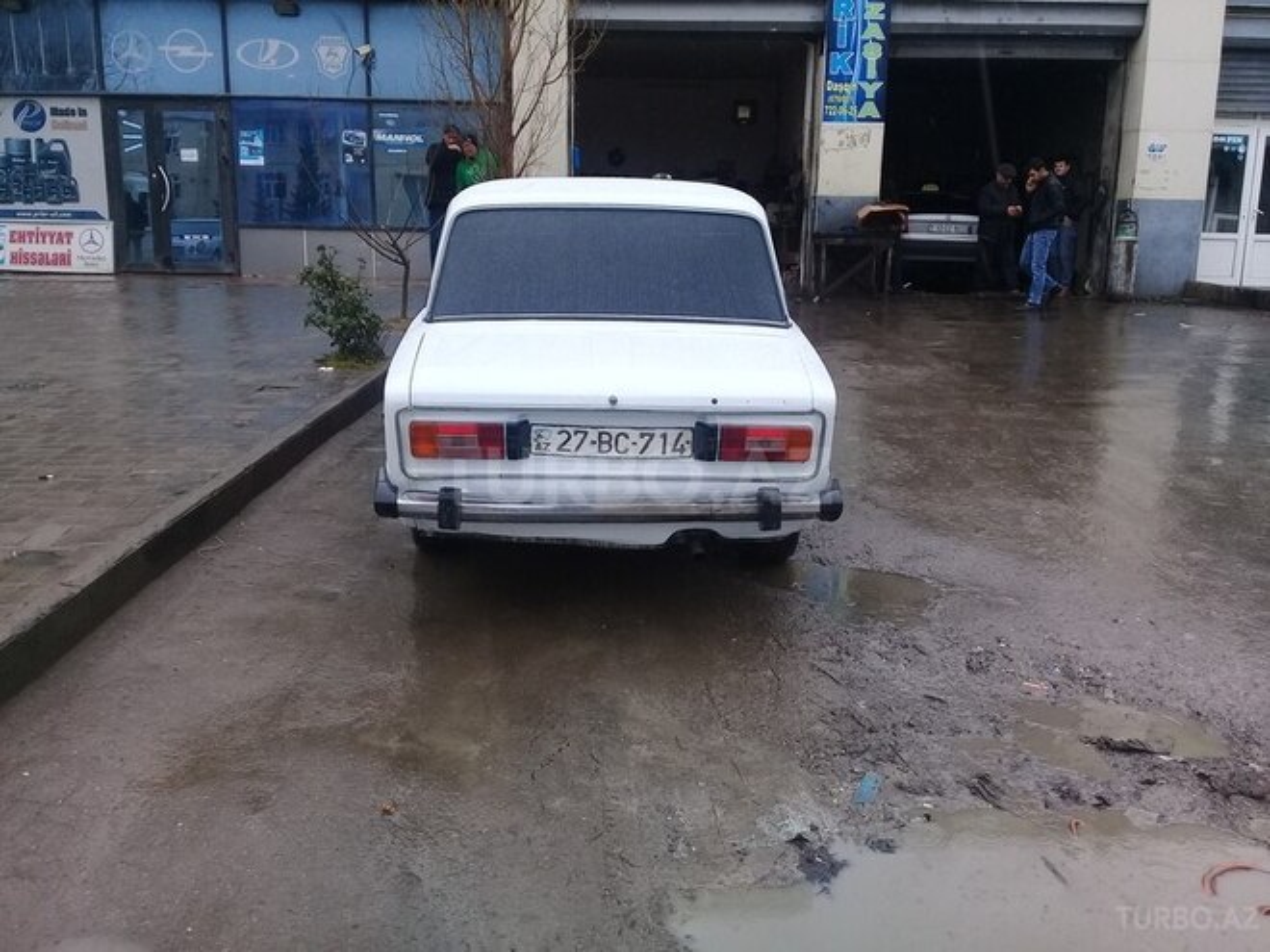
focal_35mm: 31
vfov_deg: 45.4
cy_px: 476
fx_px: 1137
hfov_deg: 58.4
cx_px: 635
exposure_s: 1/396
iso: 50
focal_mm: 3.3
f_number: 2.2
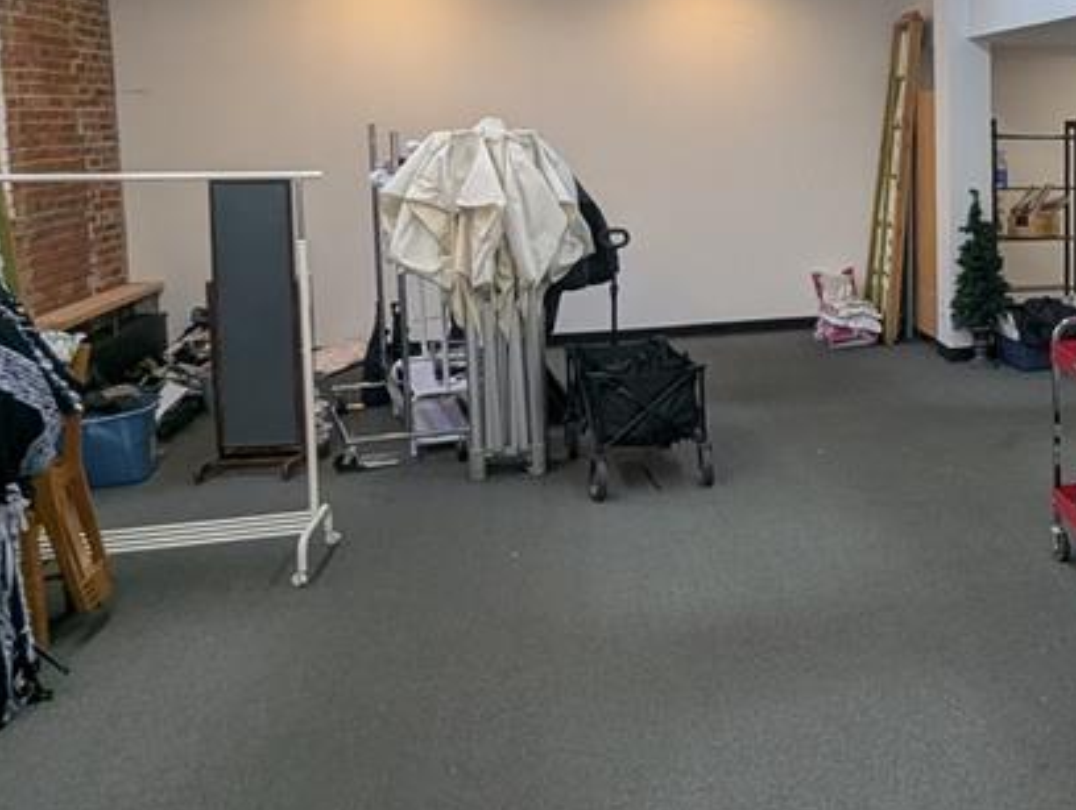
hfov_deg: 39.3
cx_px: 1150
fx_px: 1245
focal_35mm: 40
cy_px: 232
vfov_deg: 35.5
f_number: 2.2
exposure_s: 1/60
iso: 71
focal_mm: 2.35
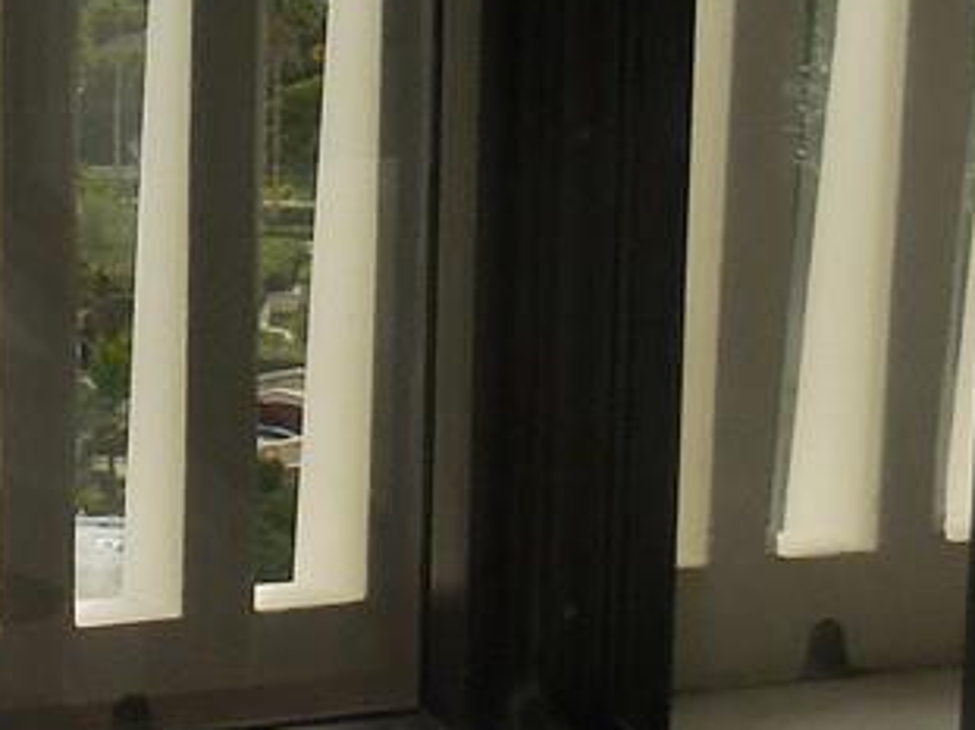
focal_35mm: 144
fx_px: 4054
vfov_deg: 10.2
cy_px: 38
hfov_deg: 13.3
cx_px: -238
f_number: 3.5
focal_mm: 5
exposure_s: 1/640
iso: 125
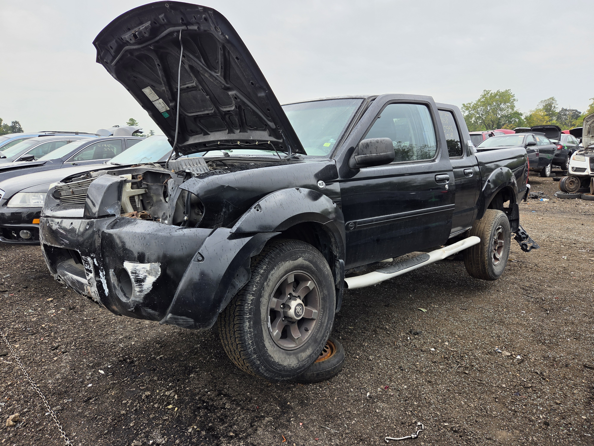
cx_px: 297
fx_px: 395
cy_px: 223
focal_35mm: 23
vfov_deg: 58.9
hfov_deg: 73.9
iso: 32
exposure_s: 1/180
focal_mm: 5.4
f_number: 1.8
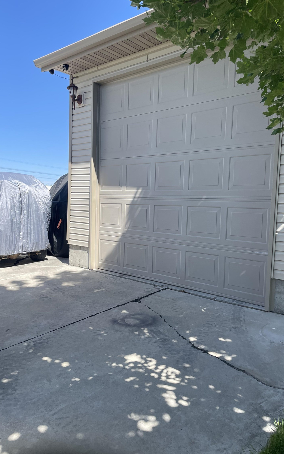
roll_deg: -1.6
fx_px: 347
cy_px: 228
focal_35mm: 28
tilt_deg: -3.3
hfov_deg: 44.5
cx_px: 149
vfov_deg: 66.5
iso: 32
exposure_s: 1/1453
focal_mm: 4.2
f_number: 1.6
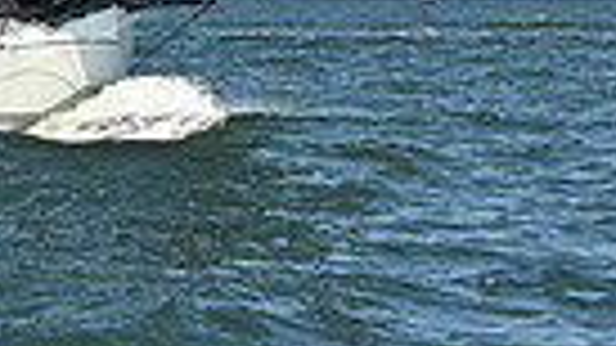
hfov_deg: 6.9
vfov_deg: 3.8
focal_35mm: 310
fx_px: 5063
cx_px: -79
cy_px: -867
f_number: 7.1
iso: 250
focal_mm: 70
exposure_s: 1/1250
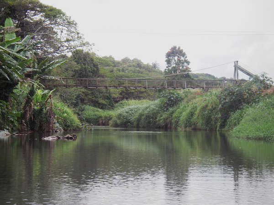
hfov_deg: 23.6
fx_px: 657
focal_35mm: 83
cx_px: 137
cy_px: 102
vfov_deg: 17.8
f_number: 3.9
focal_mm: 13.8
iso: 100
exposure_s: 1/200
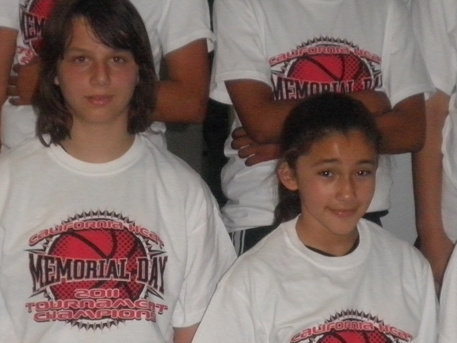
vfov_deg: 12.2
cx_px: 217
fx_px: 1598
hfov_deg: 16.3
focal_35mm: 121
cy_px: 149
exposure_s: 1/60
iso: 200
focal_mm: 7.6
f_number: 3.4
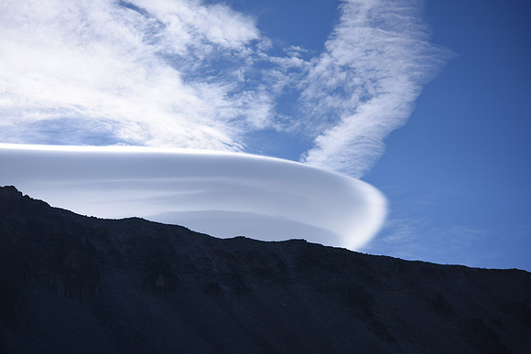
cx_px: 266
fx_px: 885
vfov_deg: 22.6
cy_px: 177
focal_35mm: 60
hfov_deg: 33.4
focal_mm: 60
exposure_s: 1/2000
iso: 100
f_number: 3.5
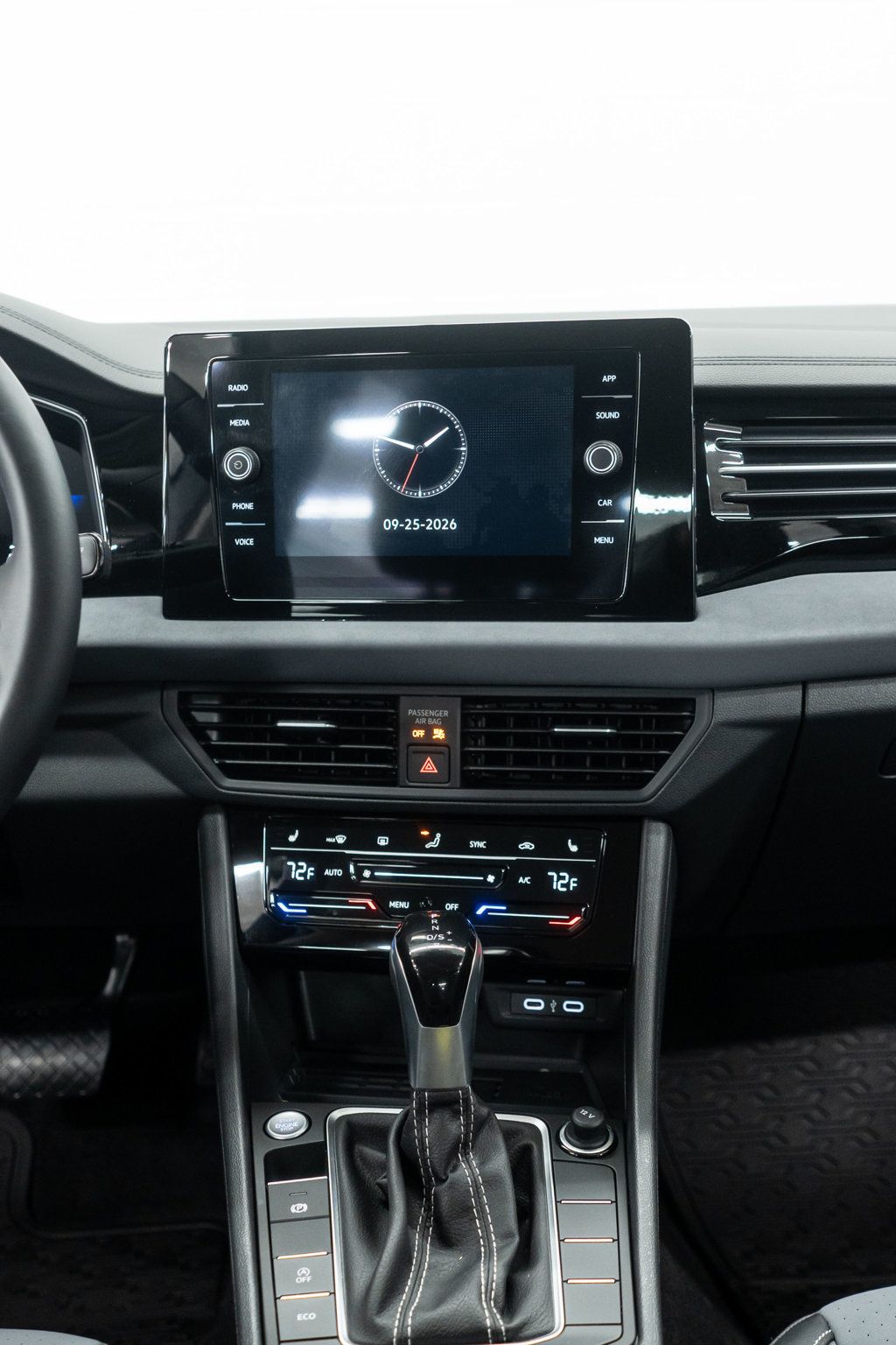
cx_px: 448
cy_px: 672
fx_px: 1568
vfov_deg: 46.4
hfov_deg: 31.9
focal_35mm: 42
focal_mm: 28
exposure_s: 1/50
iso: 1250
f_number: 3.2
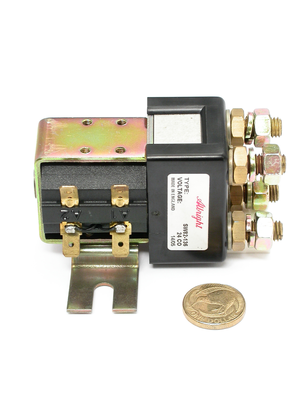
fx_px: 1538
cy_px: 199
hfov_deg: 11.1
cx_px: 149
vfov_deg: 14.7
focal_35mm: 134
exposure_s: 1/17.1
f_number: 4.6
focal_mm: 27.7
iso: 100
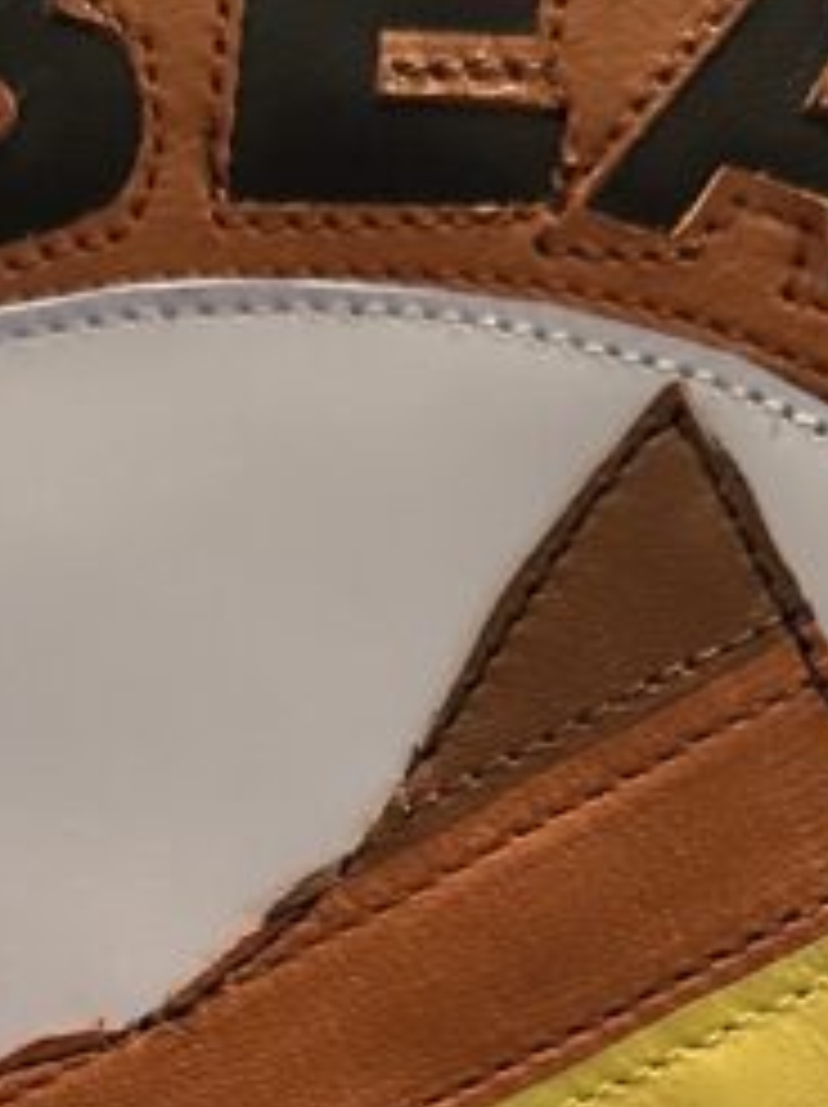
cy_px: 1341
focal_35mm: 100
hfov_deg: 14.7
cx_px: 243
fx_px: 3195
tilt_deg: -33.1
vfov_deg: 18.6
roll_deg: +14.0
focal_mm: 6.86
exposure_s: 1/40
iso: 800
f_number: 1.78
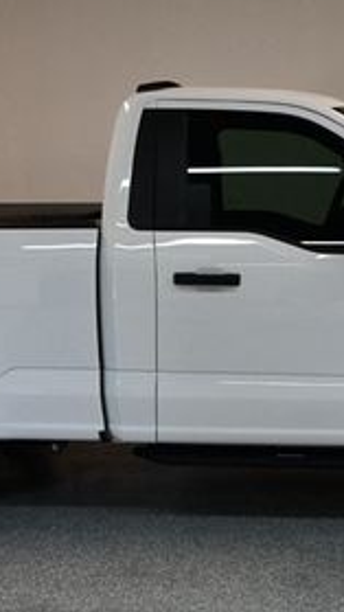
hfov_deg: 16.8
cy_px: 362
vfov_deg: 29.3
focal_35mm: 72
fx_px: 1167
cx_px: 175
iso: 800
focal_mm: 20
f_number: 3.5
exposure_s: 1/250
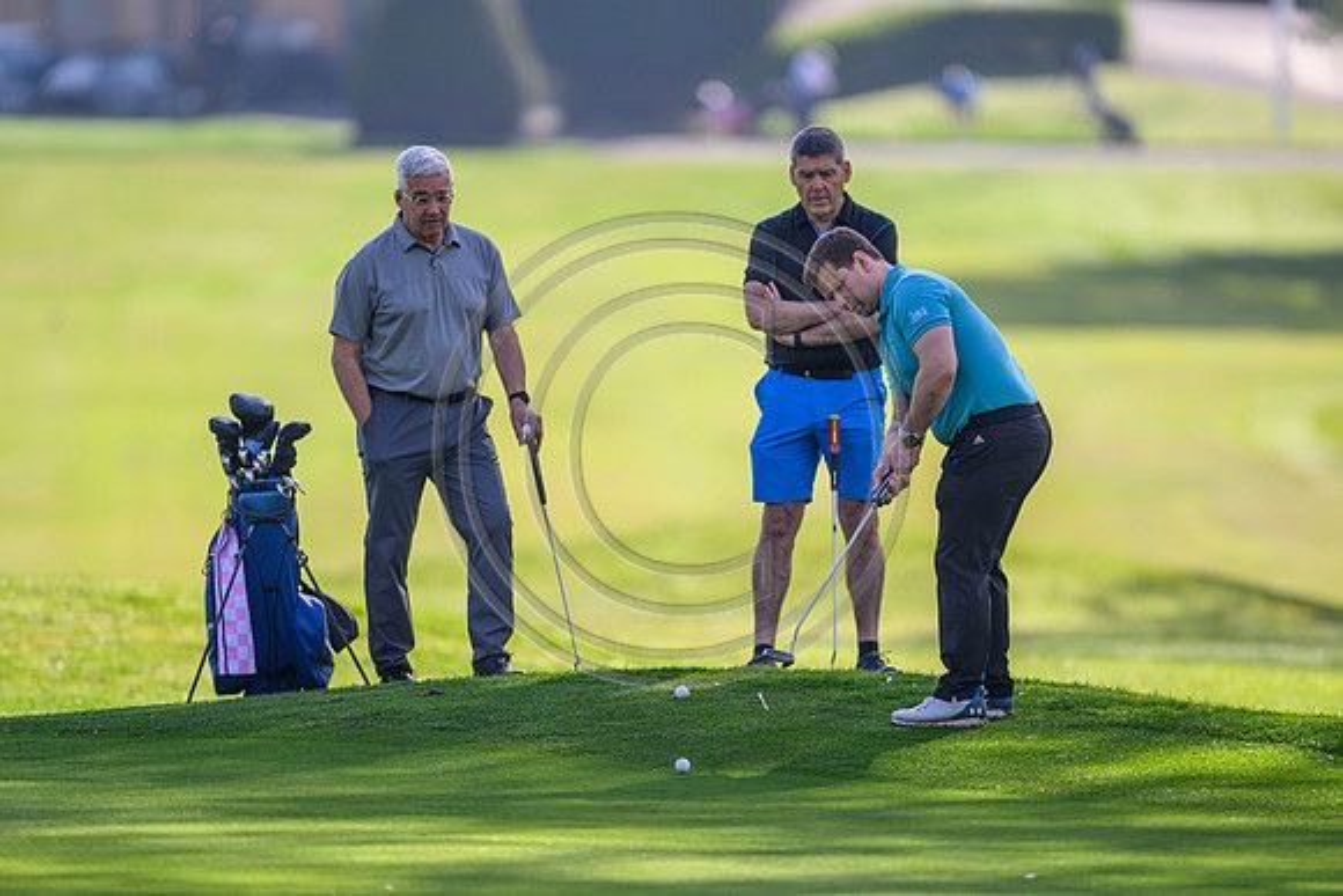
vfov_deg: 3.4
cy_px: 448
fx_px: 14925
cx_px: 672
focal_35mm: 400
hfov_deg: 5.2
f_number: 2.8
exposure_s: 1/3200
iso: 500
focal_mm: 400
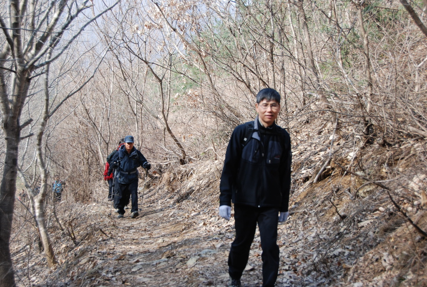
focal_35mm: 57
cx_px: 214
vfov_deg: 23.9
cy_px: 144
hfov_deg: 35.0
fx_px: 677
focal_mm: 38
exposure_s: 1/125
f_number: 5.6
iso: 125
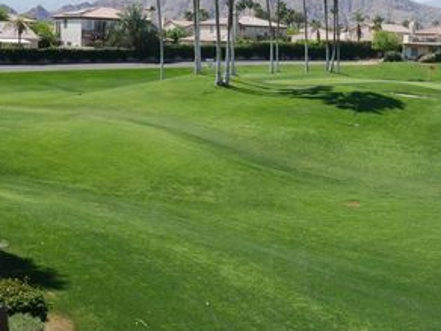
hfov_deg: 38.2
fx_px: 612
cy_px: 97
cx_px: 350
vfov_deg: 29.9
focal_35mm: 48
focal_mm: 14
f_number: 7.1
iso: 200
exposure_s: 1/500
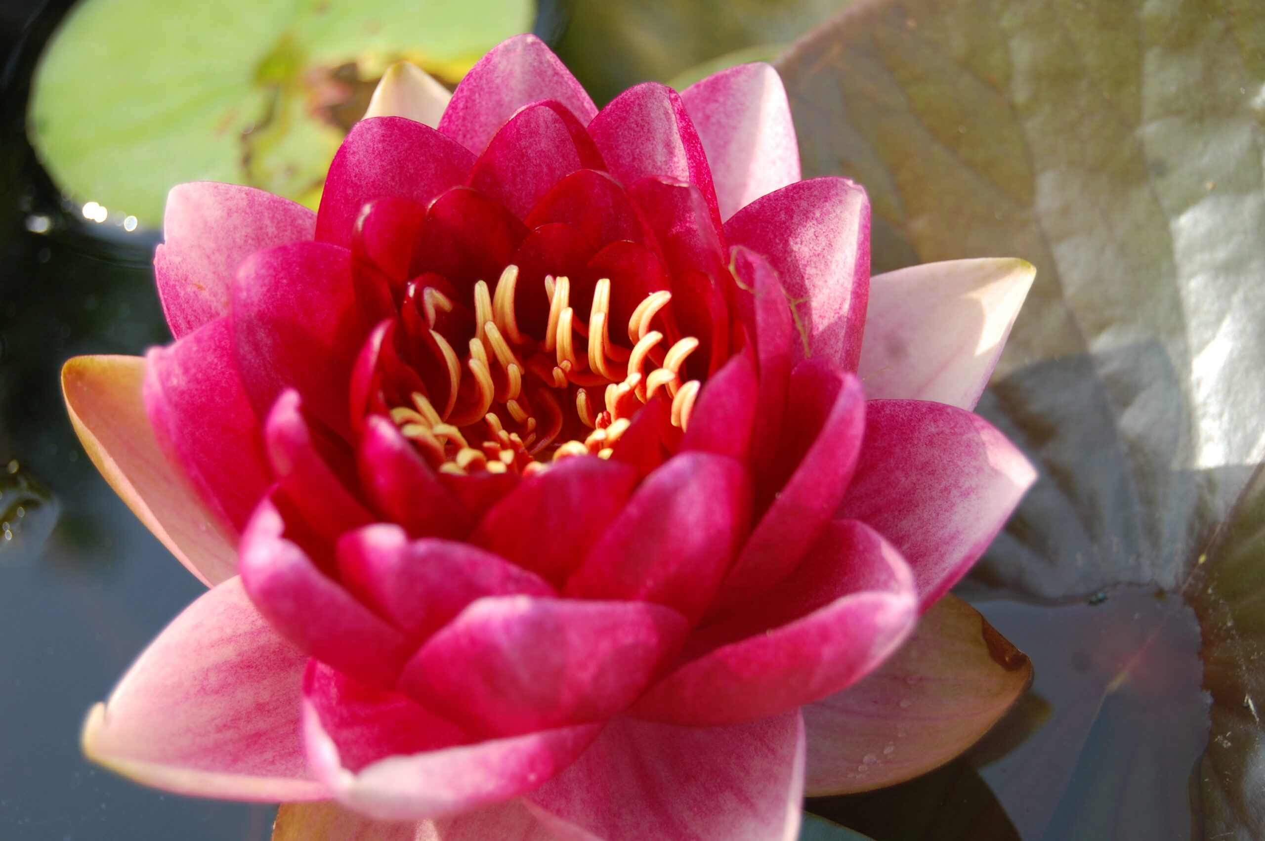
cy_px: 420
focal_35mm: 68
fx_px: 2370
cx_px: 632
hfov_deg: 29.9
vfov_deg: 20.1
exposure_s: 1/125
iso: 250
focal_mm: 45
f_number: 5.6
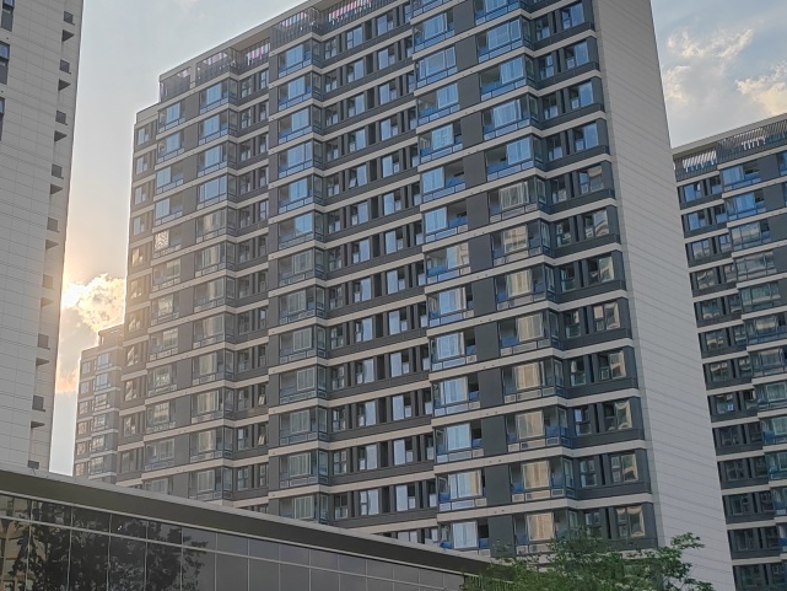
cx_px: 177
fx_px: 1342
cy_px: 141
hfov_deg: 32.0
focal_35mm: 59
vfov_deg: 24.5
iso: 100
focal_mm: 6.14
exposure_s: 1/1100
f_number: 1.8
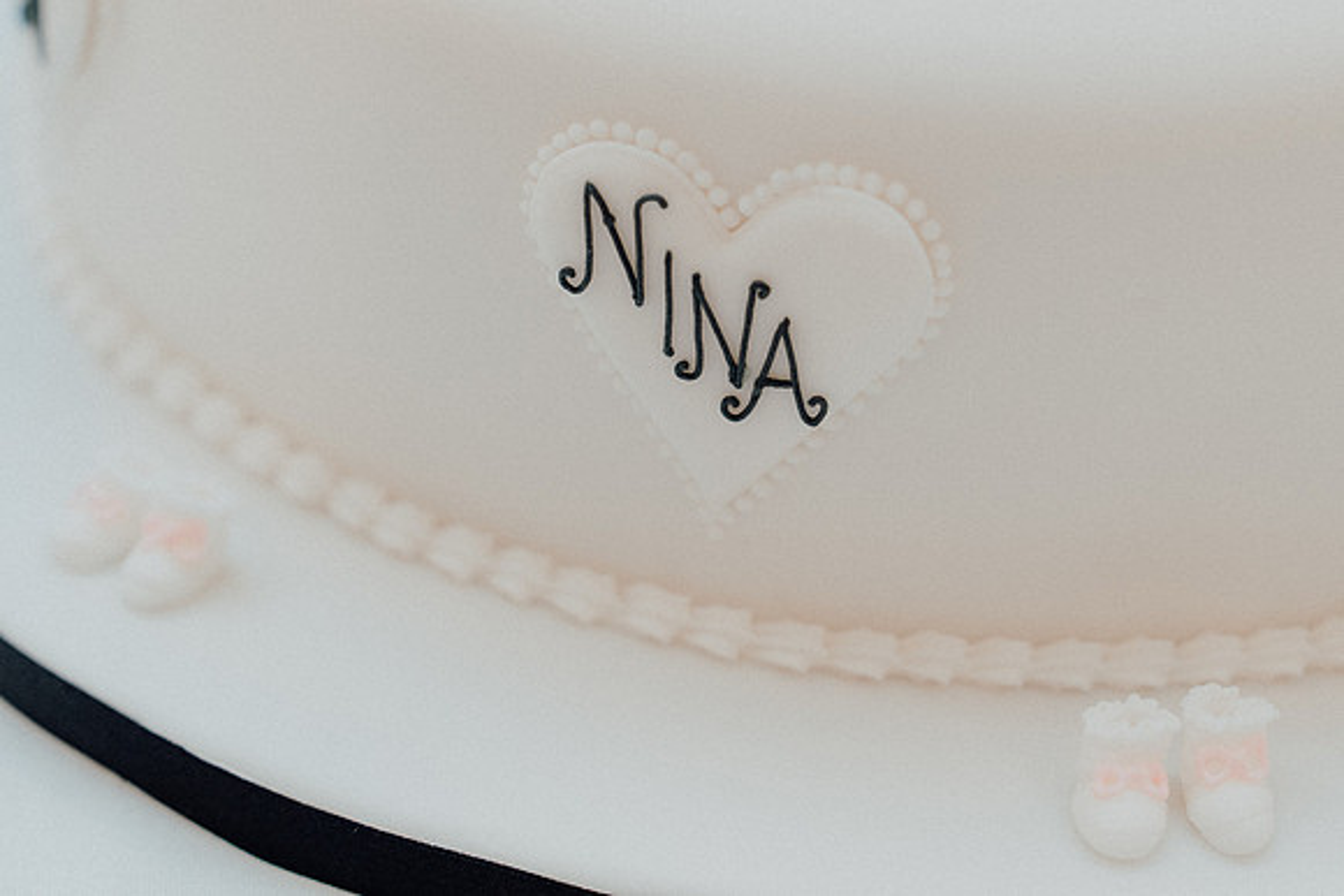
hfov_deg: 19.5
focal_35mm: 105
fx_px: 3921
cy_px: 448
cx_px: 672
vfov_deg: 13.0
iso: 800
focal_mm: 70
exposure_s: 1/160
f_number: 3.5
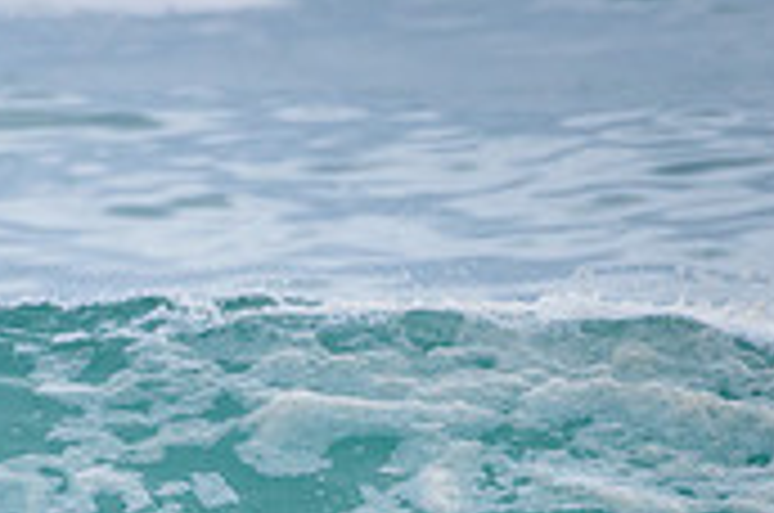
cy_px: 616
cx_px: 25
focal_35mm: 2071
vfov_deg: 0.7
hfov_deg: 1.0
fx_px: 44444
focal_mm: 500
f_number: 6.3
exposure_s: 1/2000
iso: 800
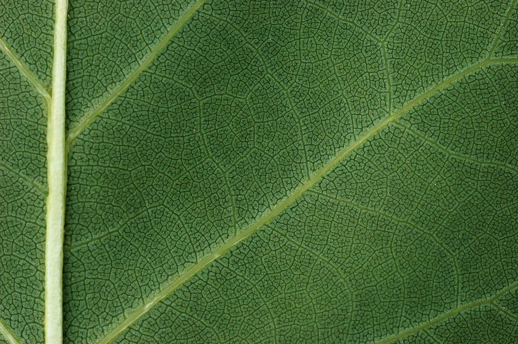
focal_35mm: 105
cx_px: 259
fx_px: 1509
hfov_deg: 19.5
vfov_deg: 13.0
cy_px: 172
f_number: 11
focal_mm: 70
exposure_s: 1/60
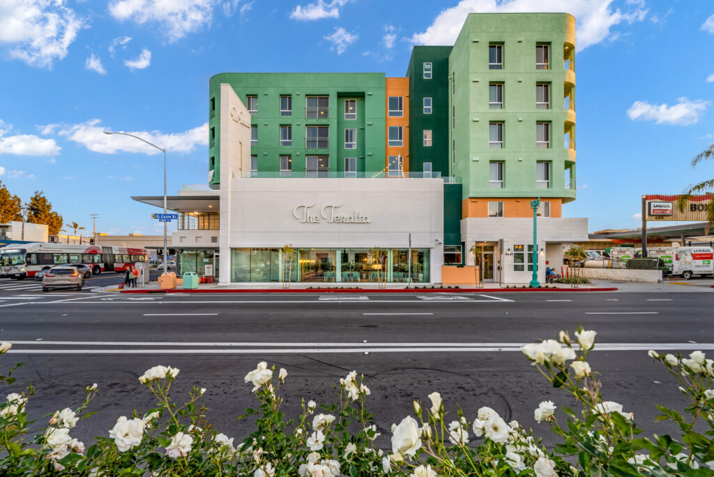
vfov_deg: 81.2
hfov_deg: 104.2
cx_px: 357
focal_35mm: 14
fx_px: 278
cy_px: 238
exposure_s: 1/4
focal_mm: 14
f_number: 10
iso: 100
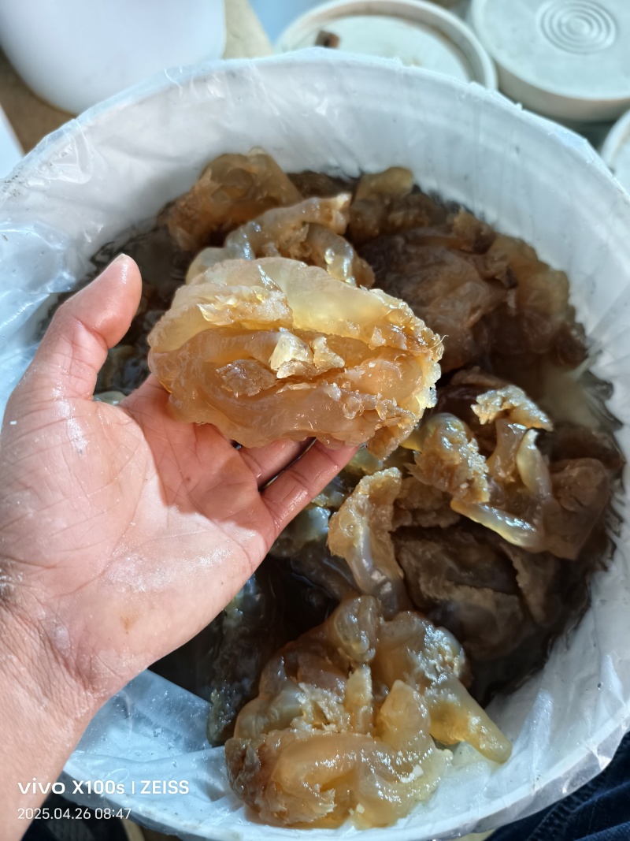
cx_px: 315
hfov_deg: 58.9
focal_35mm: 23
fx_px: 558
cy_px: 420
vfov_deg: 73.9
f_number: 1.57
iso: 2610
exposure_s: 1/14.3
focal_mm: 5.6
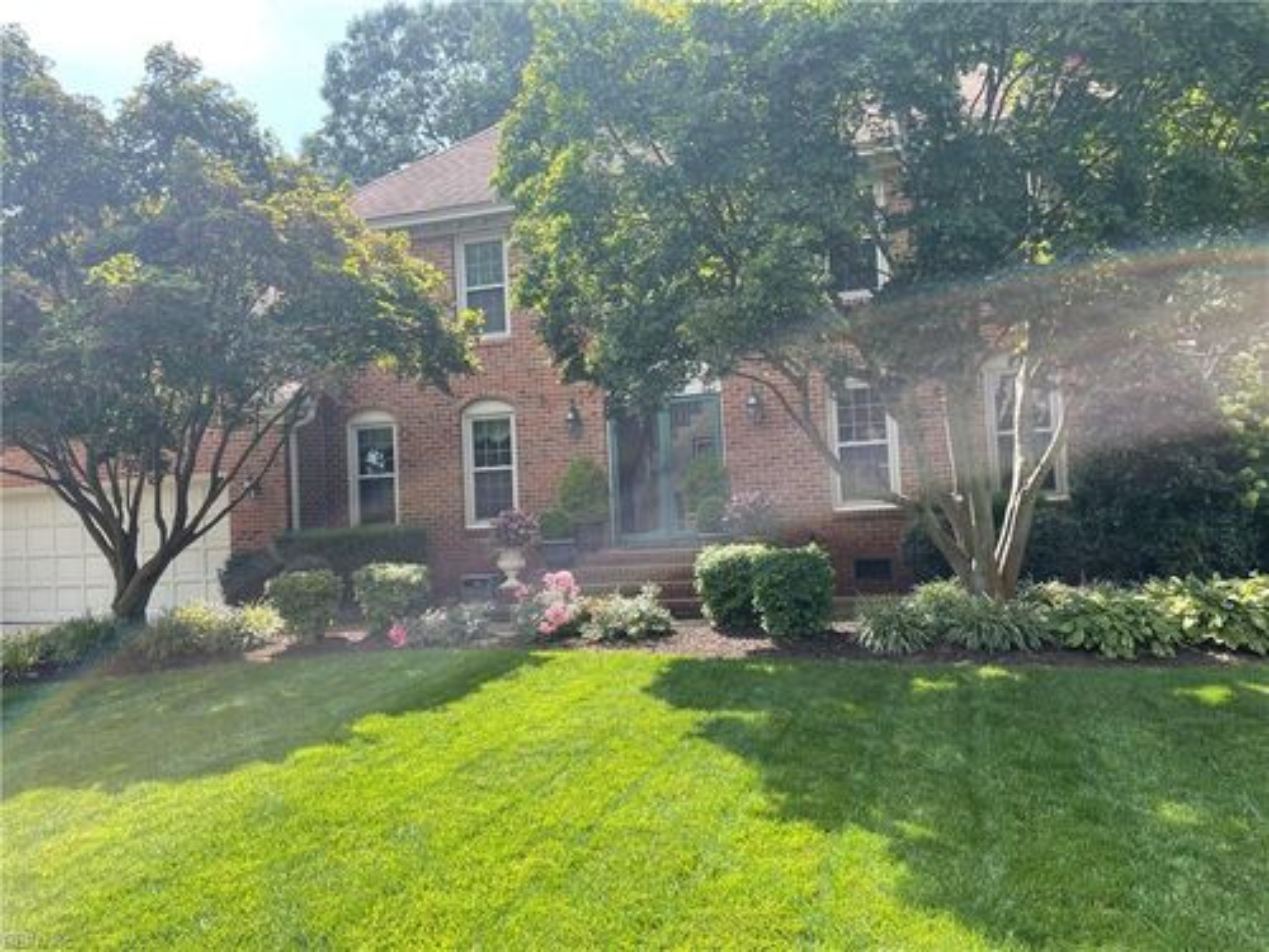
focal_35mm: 26
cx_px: 634
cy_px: 476
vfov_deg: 53.1
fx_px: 953
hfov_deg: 67.3
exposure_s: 1/1062
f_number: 1.6
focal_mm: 4.2
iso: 32
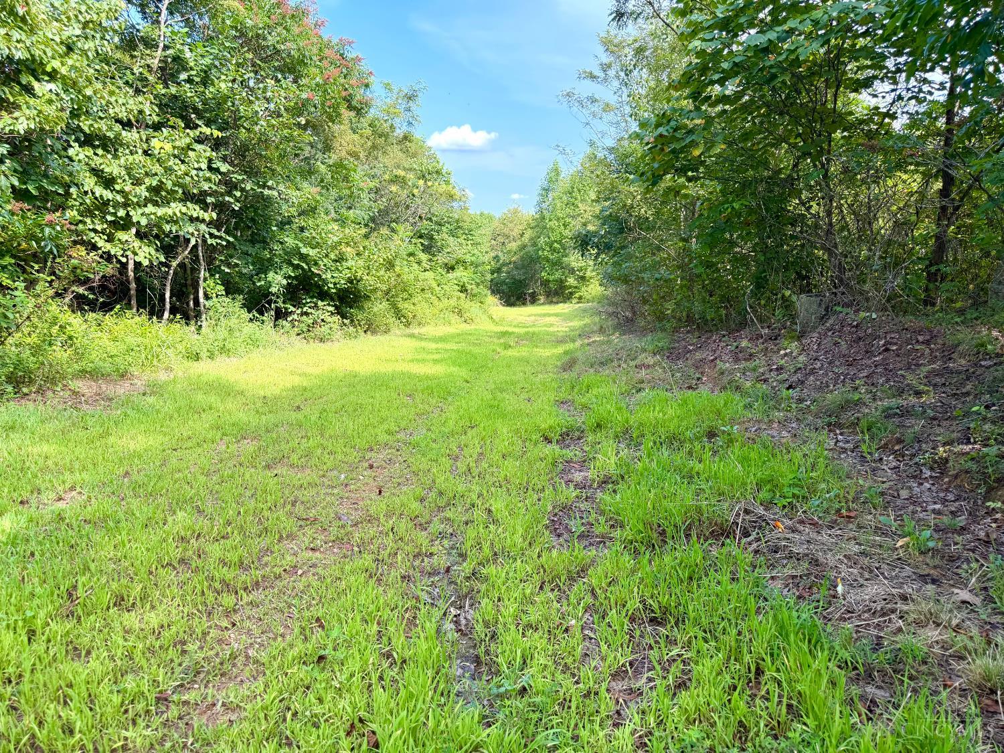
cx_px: 502
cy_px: 376
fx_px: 696
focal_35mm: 24
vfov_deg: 56.8
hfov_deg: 71.6
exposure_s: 1/898
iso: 100
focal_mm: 6.76
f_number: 1.78
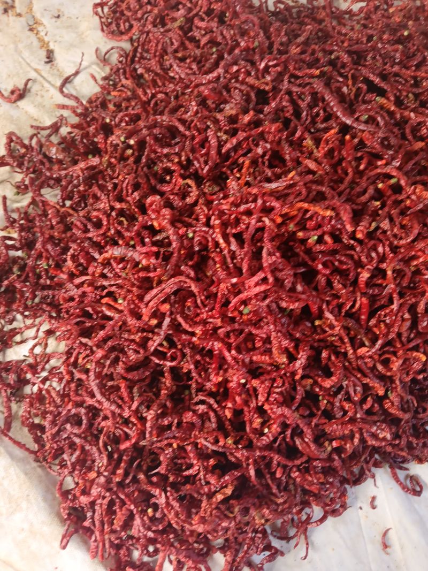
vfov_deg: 65.3
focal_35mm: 27
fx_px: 445
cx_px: 214
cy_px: 286
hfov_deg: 51.3
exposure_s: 1/33.3
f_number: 1.8
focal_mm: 4.05
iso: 246
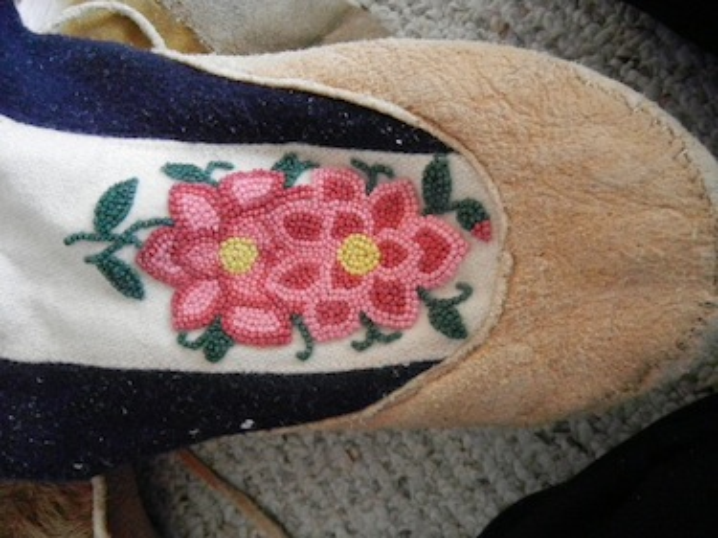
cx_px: 359
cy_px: 269
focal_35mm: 30
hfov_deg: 60.0
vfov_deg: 46.8
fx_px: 622
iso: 1600
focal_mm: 5.4
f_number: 3.5
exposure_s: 1/32.8
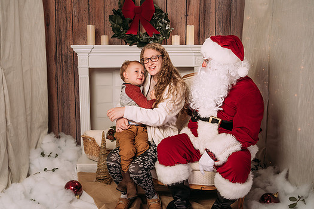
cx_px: 145
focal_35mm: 43
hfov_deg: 45.4
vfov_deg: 31.2
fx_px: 375
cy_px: 113
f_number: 4.5
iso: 100
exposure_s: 1/100
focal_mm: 35
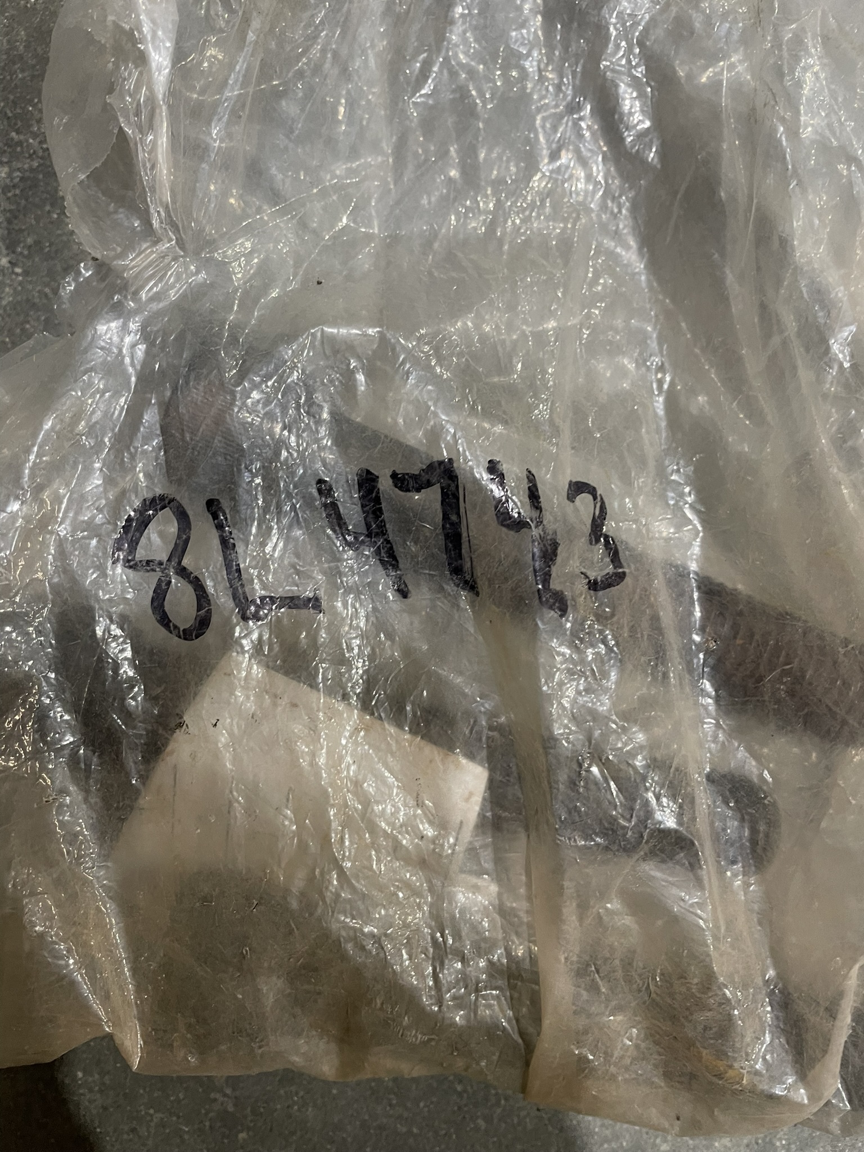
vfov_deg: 67.3
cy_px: 576
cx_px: 432
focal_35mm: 26
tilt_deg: -87.8
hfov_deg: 53.1
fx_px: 865
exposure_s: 1/60
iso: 200
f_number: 1.6
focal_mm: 4.2
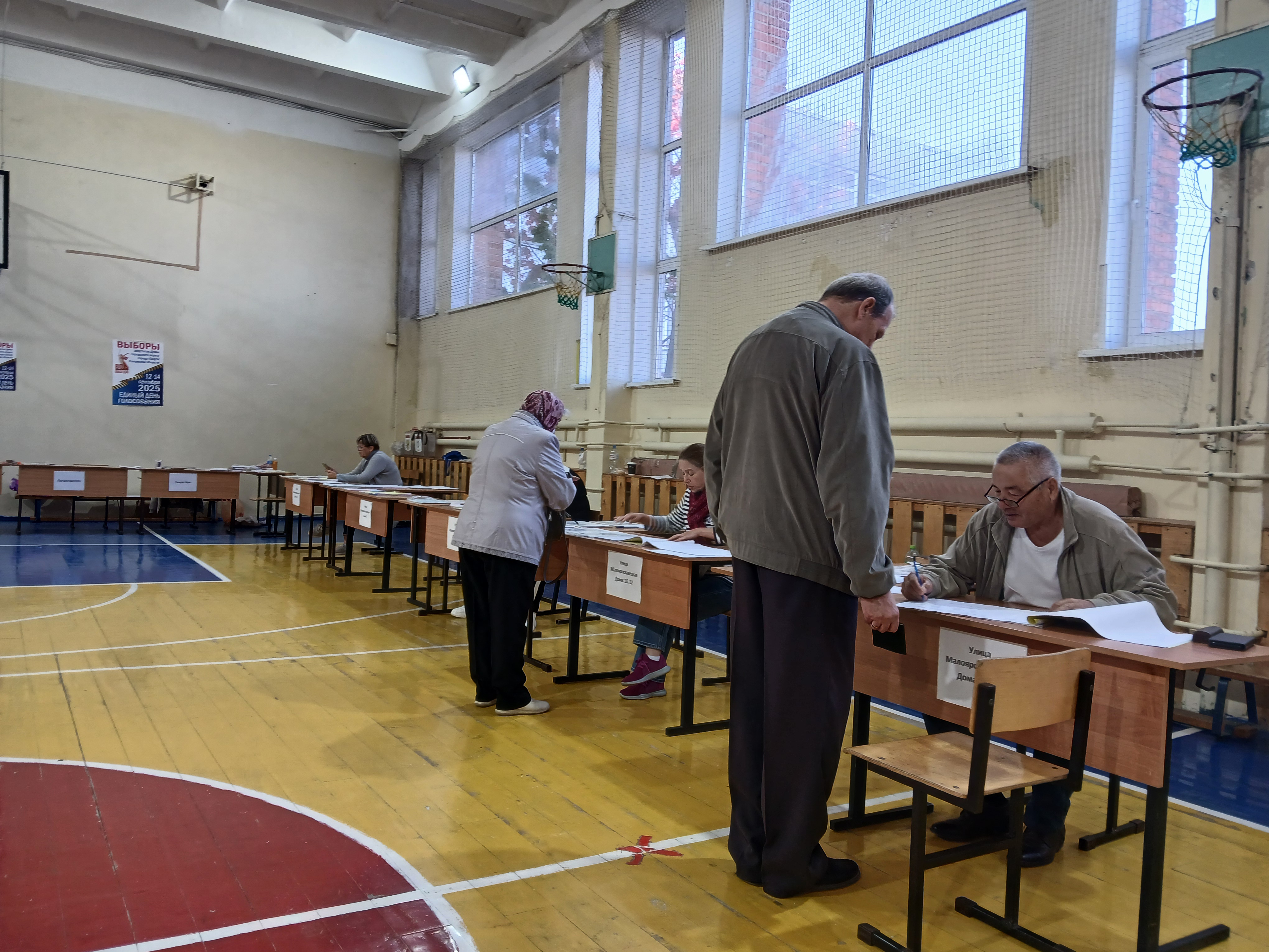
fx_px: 953
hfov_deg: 67.3
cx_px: 634
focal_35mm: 26
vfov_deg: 53.1
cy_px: 476
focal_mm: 3.98
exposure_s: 1/50
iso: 40
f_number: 1.8
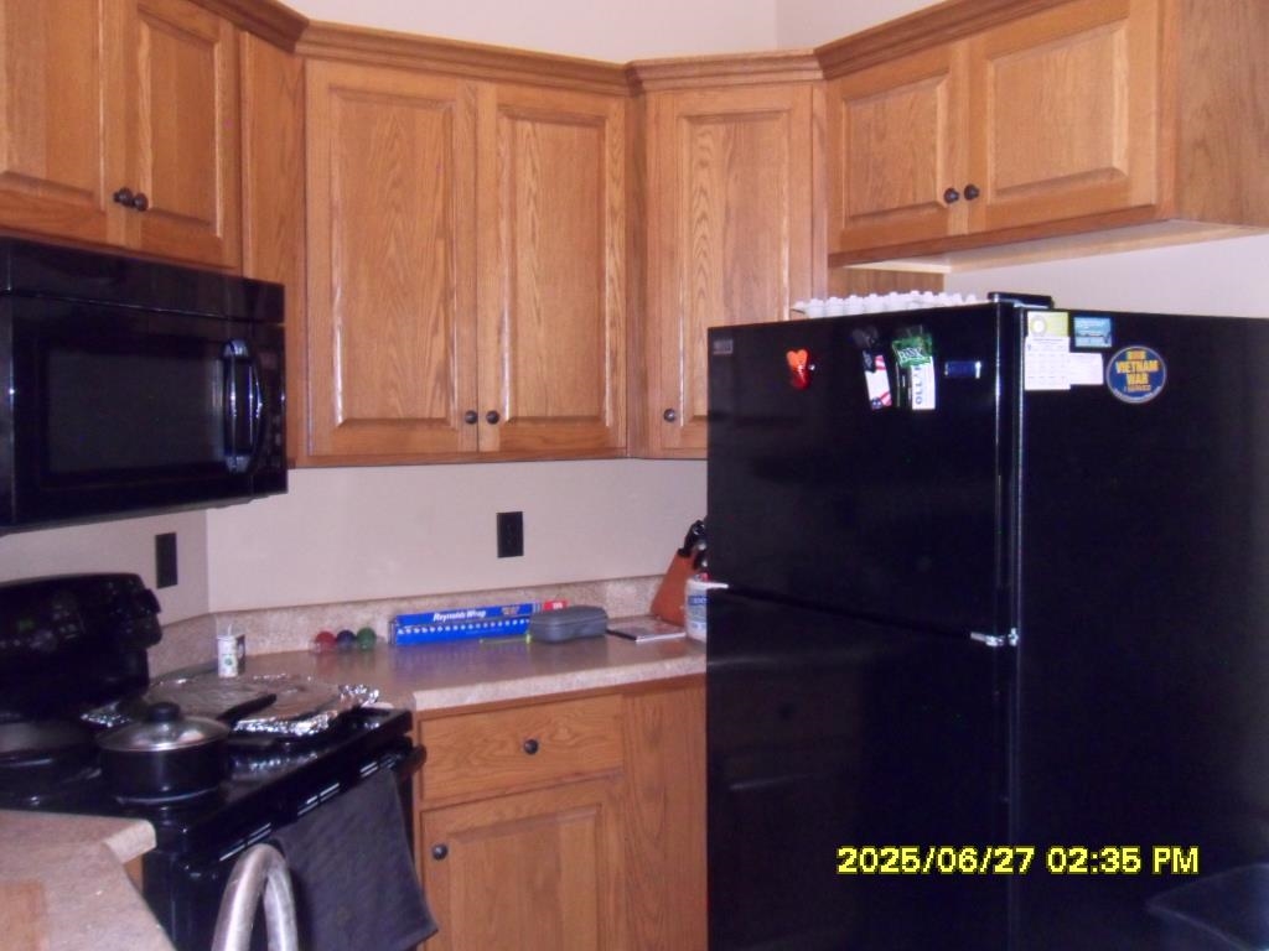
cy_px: 476
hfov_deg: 52.6
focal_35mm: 35
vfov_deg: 40.7
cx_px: 634
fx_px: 1283
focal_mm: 6.3
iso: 640
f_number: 3.5
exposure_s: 1/45
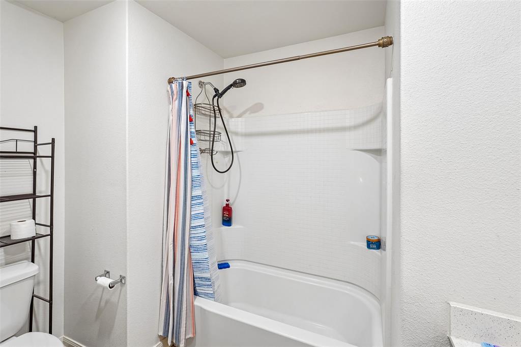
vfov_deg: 73.7
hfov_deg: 96.8
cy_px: 174
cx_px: 260
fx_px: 231
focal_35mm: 16
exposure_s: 1/15
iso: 400
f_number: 8
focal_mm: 16
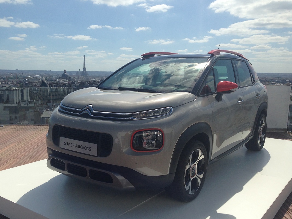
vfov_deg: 38.7
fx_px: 312
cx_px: 129
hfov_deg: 50.0
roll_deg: -1.6
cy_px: 118
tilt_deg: -7.4
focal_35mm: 37
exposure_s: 1/3195
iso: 50
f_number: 2.4
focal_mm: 4.12
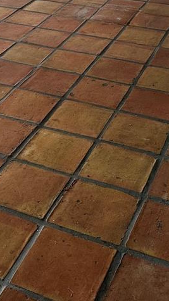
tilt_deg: -11.5
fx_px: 526
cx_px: 24
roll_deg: +2.4
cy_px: -59
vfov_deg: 28.0
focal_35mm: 66
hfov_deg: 18.0
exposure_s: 1/121
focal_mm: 6.86
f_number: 1.78
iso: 125
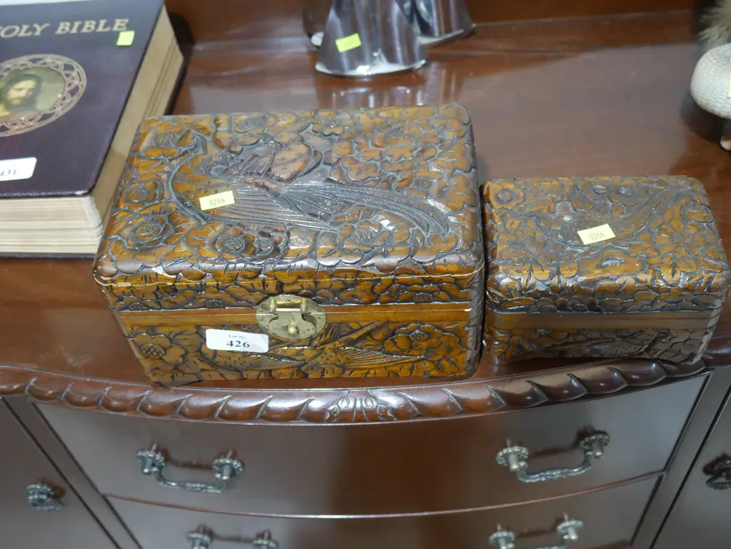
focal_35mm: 40
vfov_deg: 36.0
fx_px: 845
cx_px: 366
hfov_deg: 46.8
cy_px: 274
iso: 1250
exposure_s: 1/60
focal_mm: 20
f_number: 4.4
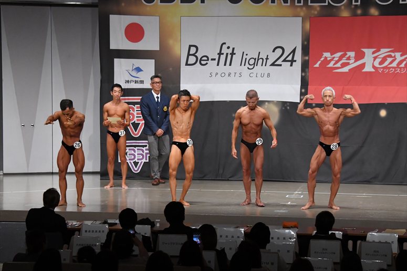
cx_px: 204
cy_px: 136
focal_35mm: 102
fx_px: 1153
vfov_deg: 13.4
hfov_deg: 20.0
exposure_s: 1/400
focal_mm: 68
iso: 5000
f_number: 5.6
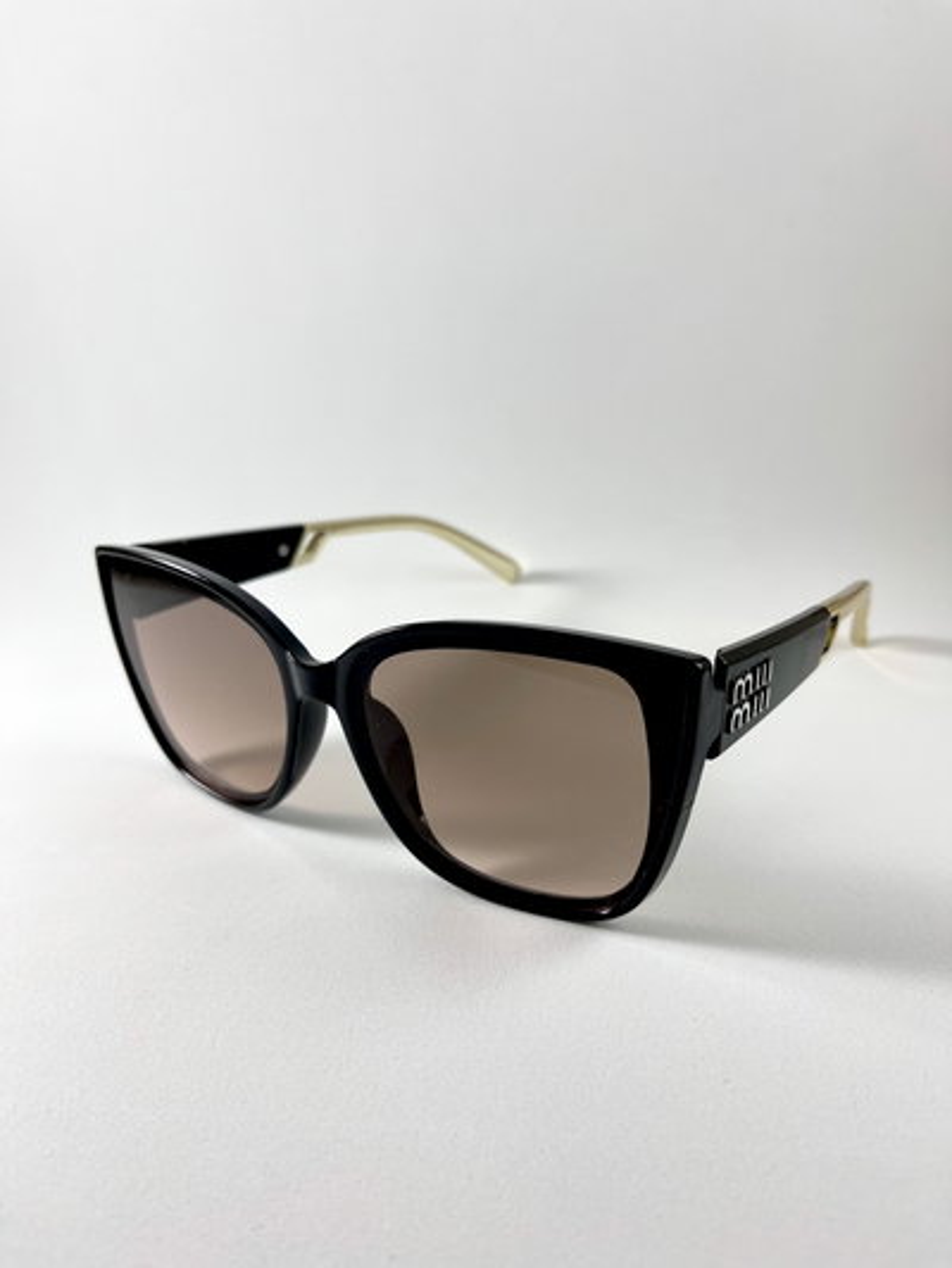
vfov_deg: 67.3
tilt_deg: -22.2
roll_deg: +5.6
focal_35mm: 26
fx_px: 953
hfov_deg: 53.1
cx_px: 476
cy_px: 634
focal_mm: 5.1
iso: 64
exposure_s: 1/100
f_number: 1.6
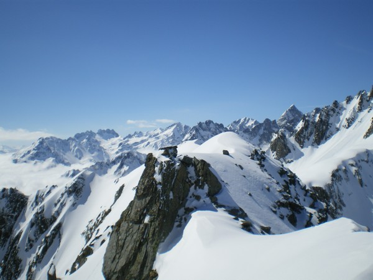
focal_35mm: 38
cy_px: 140
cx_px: 186
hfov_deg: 49.0
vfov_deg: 37.7
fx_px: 409
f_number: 4.6
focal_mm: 6.3
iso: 64
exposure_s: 1/1000
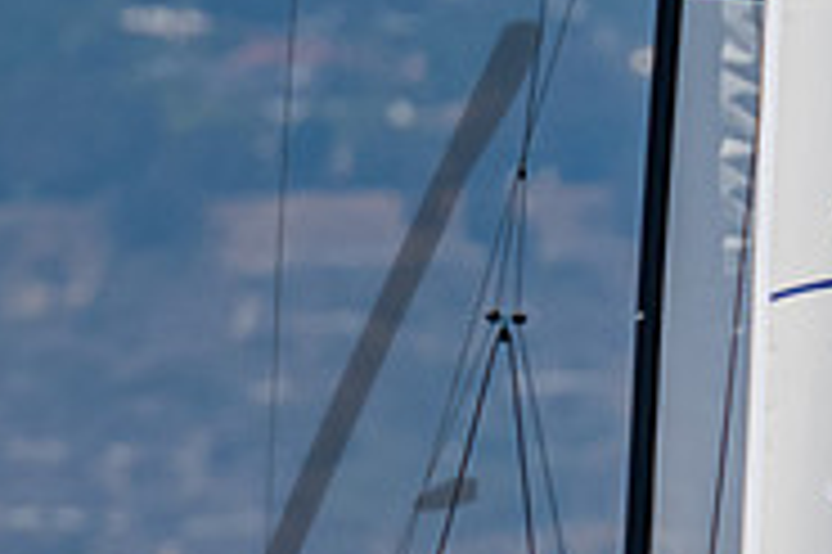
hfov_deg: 0.8
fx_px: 62228
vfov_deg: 0.5
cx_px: 1428
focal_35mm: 2695
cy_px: 1064
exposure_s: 1/2000
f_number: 6.3
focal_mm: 400
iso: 400
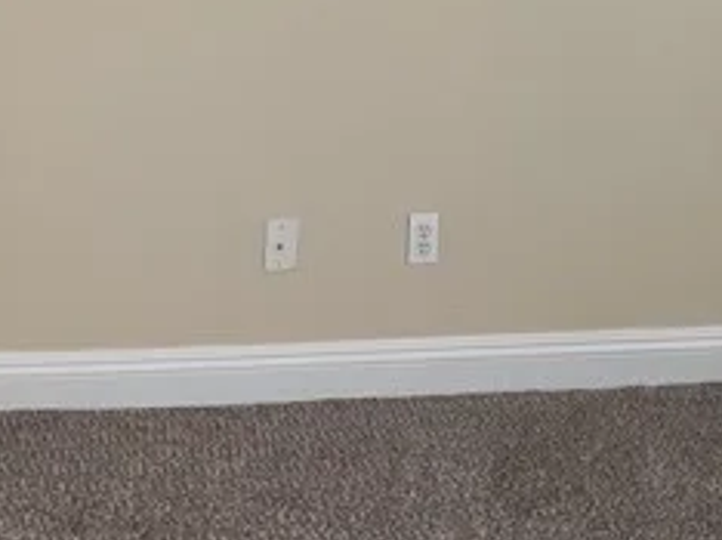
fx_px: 1188
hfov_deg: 31.8
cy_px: -315
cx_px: 685
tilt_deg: +1.6
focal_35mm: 57
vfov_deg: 20.9
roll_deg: -0.1
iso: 125
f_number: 2.4
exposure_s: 1/30
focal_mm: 1.54
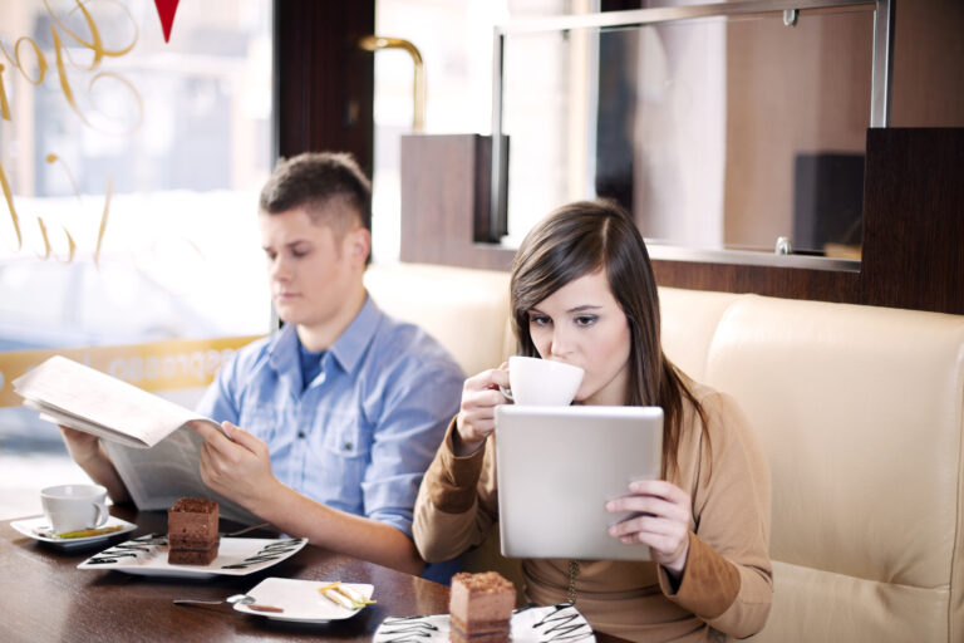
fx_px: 1339
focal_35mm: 50
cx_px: 482
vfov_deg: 27.0
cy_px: 322
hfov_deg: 39.6
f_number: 1.6
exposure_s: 1/125
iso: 100
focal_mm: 50
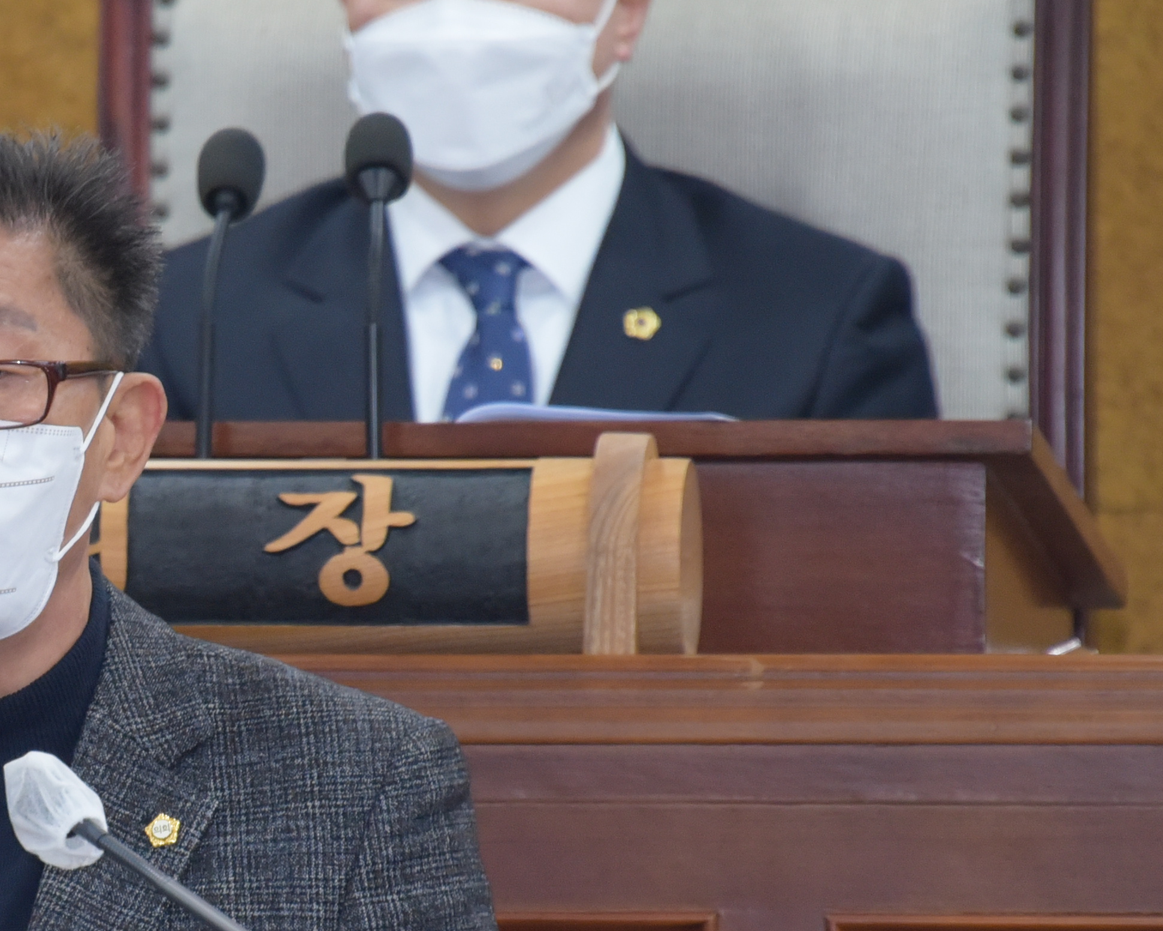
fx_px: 30050
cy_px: 581
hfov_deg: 2.2
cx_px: 0
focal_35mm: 873
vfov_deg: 1.8
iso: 2500
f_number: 6.3
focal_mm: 300
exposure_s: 1/200
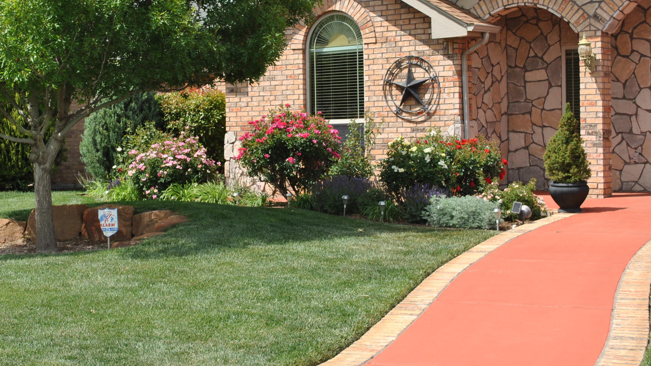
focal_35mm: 62
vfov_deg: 19.4
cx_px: 258
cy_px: 136
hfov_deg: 33.7
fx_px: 1070
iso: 100
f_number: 8
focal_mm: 32
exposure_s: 1/250
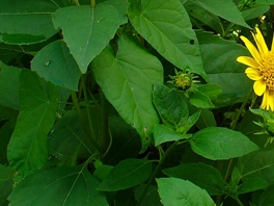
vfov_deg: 14.1
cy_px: 76
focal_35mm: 105
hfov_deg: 18.4
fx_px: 831
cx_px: 256
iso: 64
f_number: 2.8
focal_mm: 6.1
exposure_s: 1/400
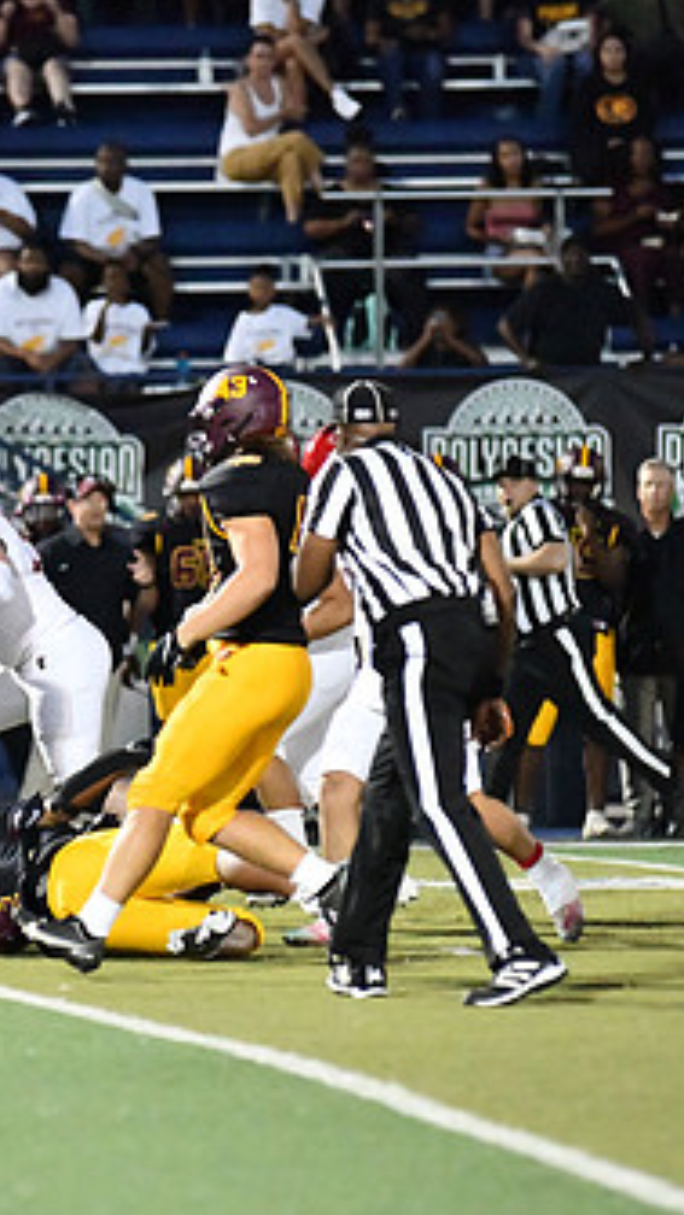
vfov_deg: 6.0
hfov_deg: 3.4
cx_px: 36
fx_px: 11672
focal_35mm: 362
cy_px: 689
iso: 18000
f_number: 3.2
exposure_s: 1/3200
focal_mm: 200
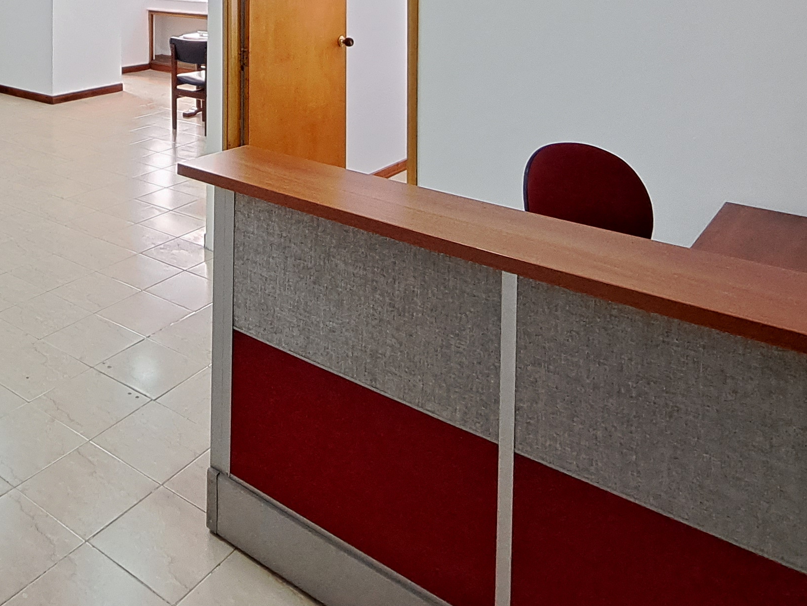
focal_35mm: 32
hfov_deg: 51.9
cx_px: 125
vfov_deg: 38.0
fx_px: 746
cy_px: -35
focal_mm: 1.74
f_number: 2.2
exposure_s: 1/40
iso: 200
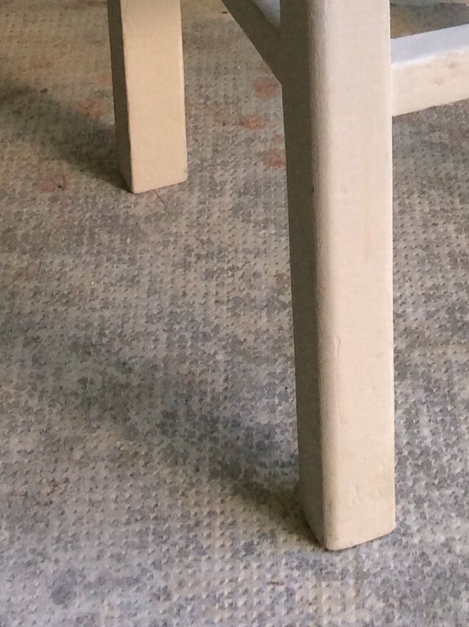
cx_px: 485
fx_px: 1702
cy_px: -78
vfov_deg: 19.9
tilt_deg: -26.1
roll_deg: -1.0
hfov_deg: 15.4
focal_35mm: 94
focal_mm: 3.3
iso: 40
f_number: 2.4
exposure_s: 1/33
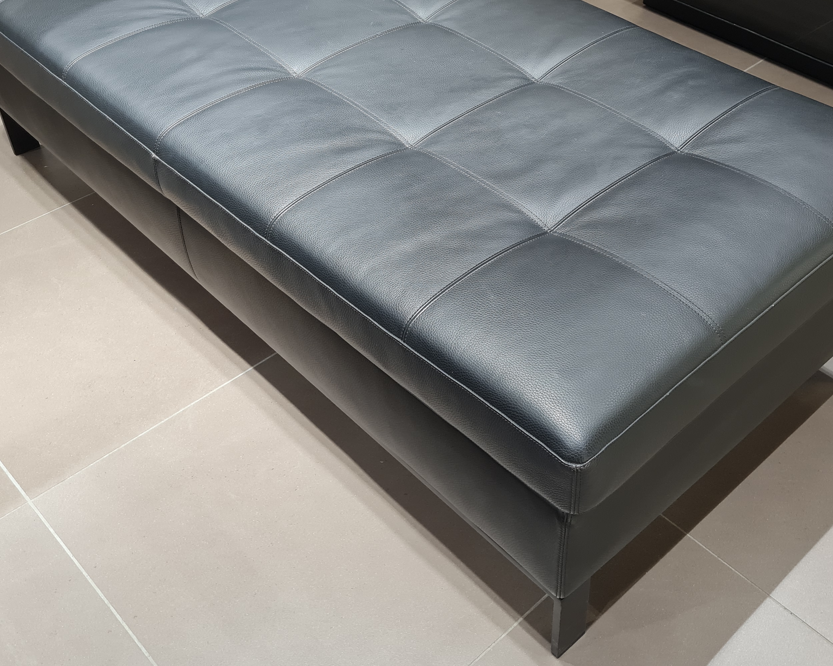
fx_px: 1011
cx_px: 502
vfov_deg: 36.4
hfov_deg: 44.5
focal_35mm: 41
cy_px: 269
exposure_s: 1/100
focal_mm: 5.4
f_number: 1.8
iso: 125
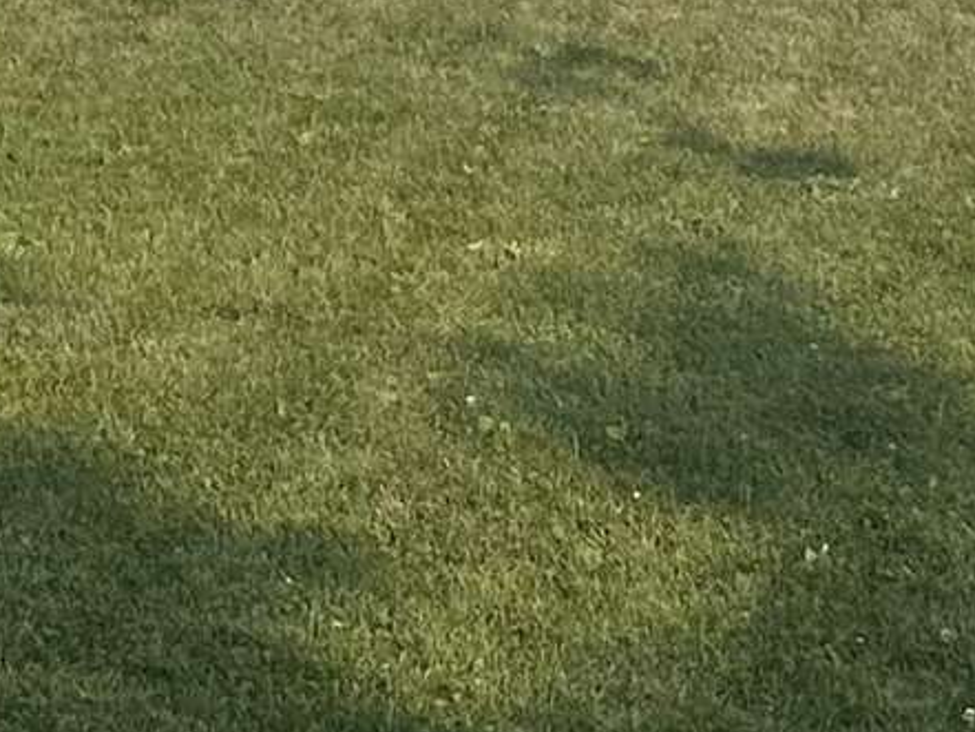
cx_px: -420
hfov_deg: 11.4
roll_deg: -0.4
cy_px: -1002
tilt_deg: +4.0
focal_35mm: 167
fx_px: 4705
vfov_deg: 8.2
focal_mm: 6.86
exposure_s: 1/5848
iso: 80
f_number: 1.78
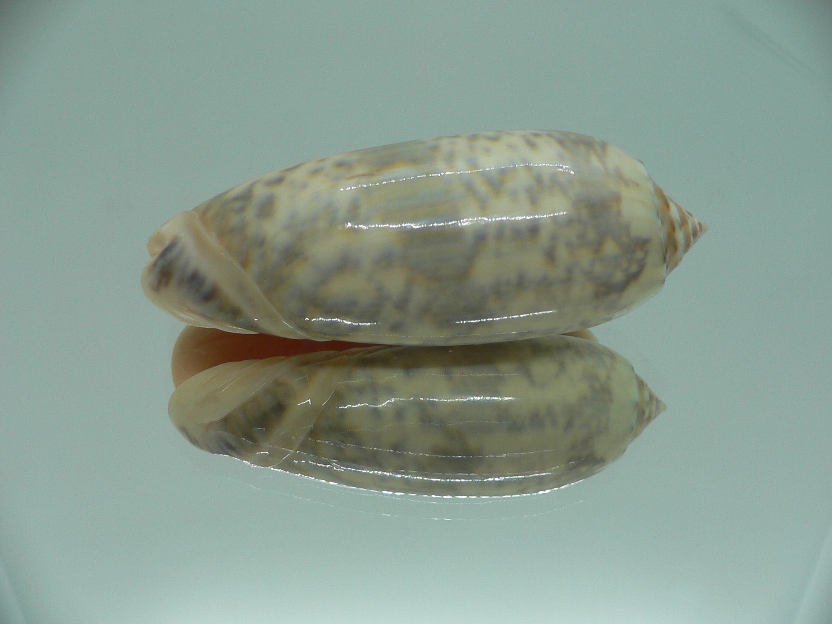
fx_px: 841
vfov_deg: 40.7
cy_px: 312
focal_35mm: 35
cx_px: 416
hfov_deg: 52.6
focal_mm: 4.6
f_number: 2.8
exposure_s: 1/60
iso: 80
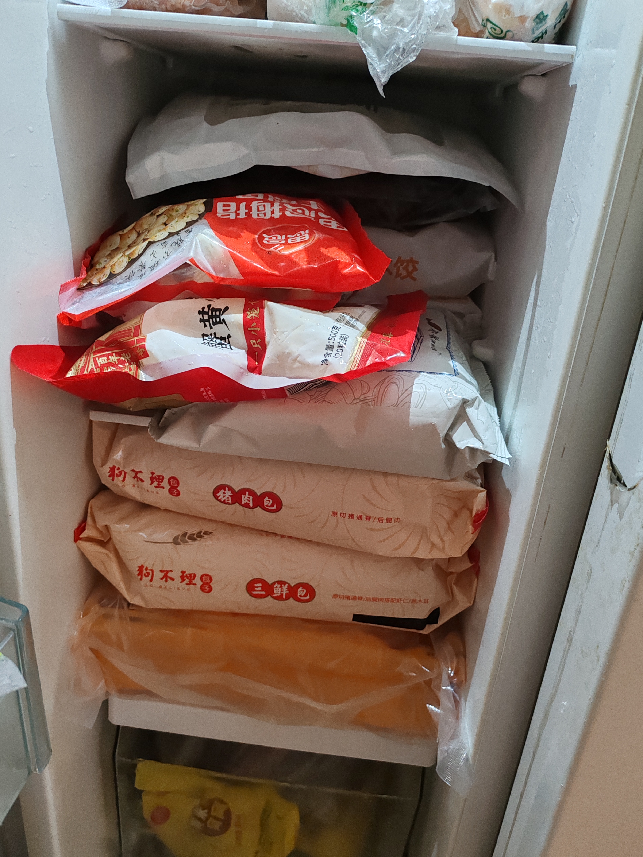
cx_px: 322
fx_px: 669
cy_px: 428
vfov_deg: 65.3
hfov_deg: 51.4
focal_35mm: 27
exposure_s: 1/50
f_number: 1.9
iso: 1600
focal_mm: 6.12
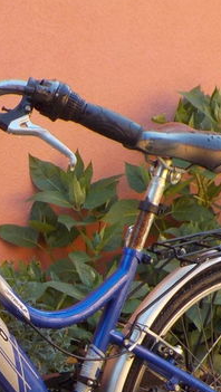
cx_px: -52
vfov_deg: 22.5
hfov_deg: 12.7
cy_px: 335
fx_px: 967
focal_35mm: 93
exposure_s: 1/100
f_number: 3.3
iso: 125
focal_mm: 4.1
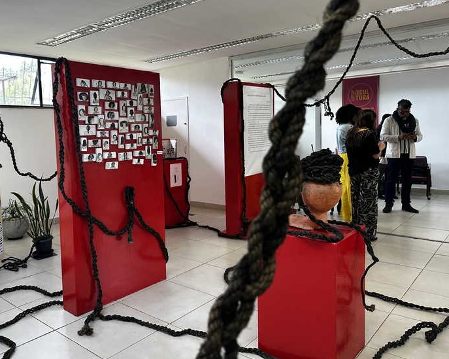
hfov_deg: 59.9
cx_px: 176
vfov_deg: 49.8
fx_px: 385
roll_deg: +1.9
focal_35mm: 29
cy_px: 158
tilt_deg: -4.5
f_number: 1.78
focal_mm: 6.86
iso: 160
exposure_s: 1/120
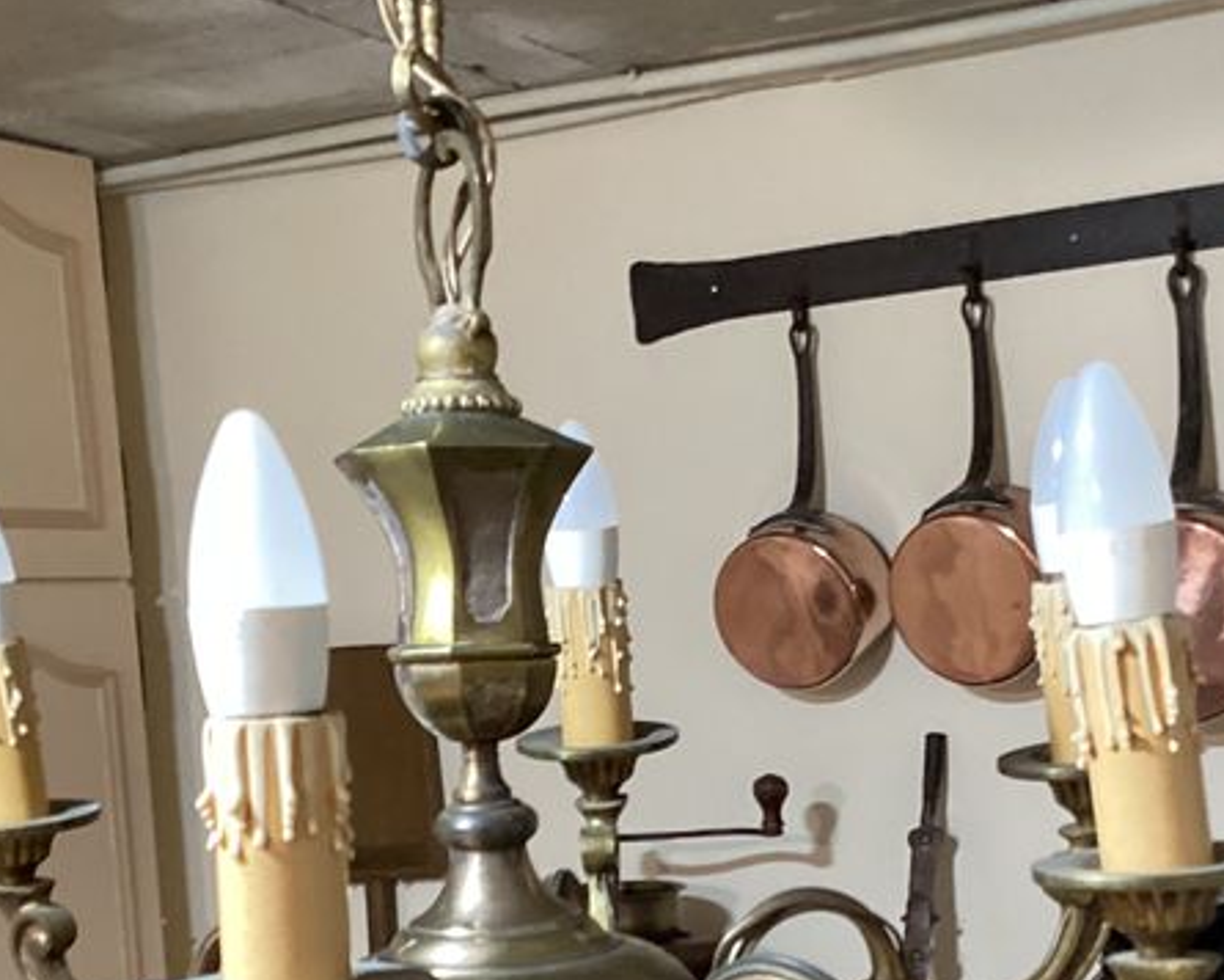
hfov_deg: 27.9
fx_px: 2463
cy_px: 928
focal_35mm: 68
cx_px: 699
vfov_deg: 21.8
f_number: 2.4
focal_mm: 3.3
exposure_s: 1/40
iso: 250
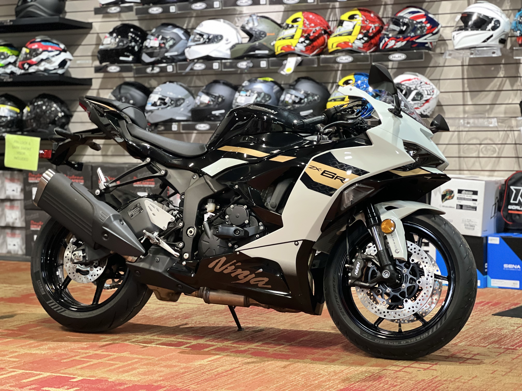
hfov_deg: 25.3
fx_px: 1161
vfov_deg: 19.1
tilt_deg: -3.3
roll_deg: -0.2
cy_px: 196
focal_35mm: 77
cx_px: 261
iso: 400
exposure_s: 1/20
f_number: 2.8
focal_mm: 9
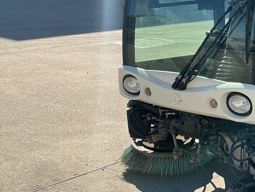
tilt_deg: -11.8
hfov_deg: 26.4
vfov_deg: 21.5
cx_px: 277
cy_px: 61
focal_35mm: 68
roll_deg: -2.2
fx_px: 501
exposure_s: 1/1412
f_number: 1.8
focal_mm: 3
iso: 25
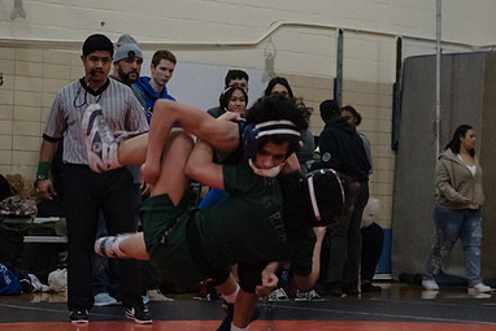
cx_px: 269
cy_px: 185
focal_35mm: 134
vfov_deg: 10.2
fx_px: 1847
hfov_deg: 15.3
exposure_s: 1/400
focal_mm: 70
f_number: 3.2
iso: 6400
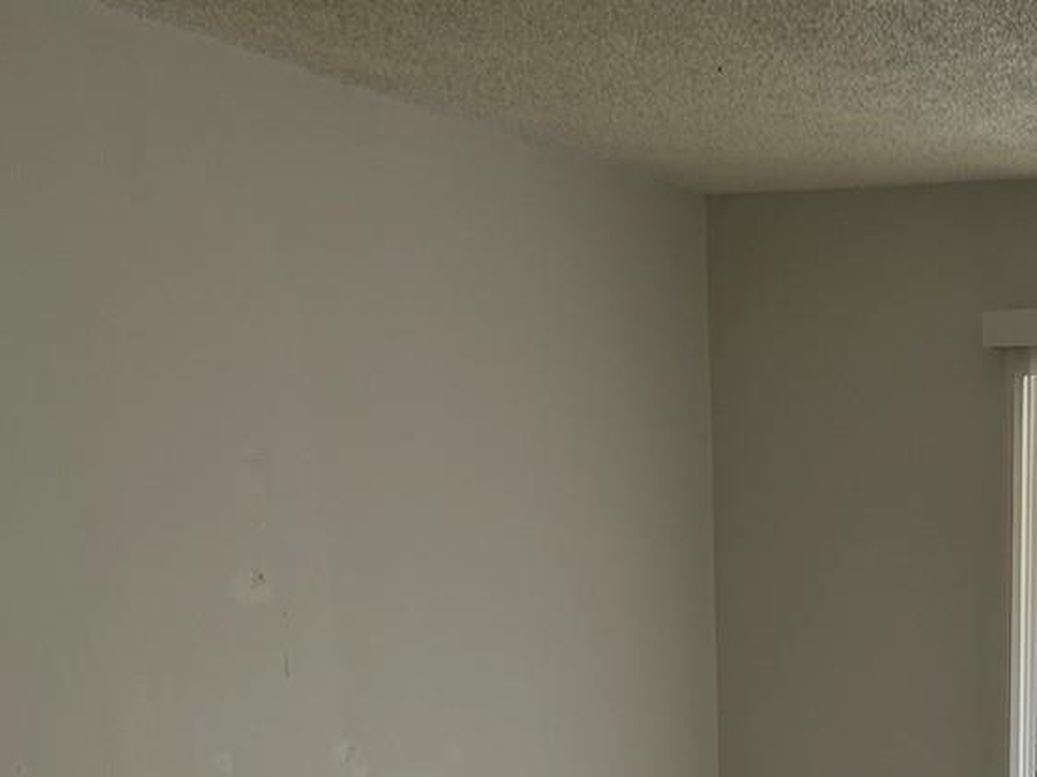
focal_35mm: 75
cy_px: 1016
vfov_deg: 18.3
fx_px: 2246
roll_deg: -0.2
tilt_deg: -11.5
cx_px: 1013
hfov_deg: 24.9
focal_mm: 5.7
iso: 40
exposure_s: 1/121
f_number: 1.5
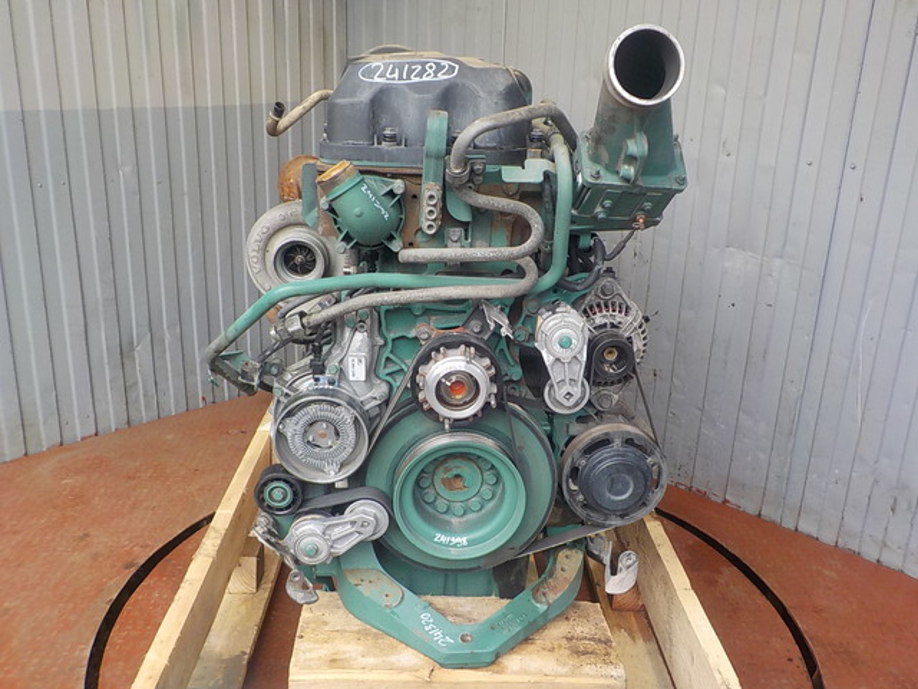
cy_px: 344
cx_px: 459
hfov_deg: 60.0
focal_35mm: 30
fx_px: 796
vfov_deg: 46.8
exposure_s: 1/30
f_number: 3.3
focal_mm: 4.1
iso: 125
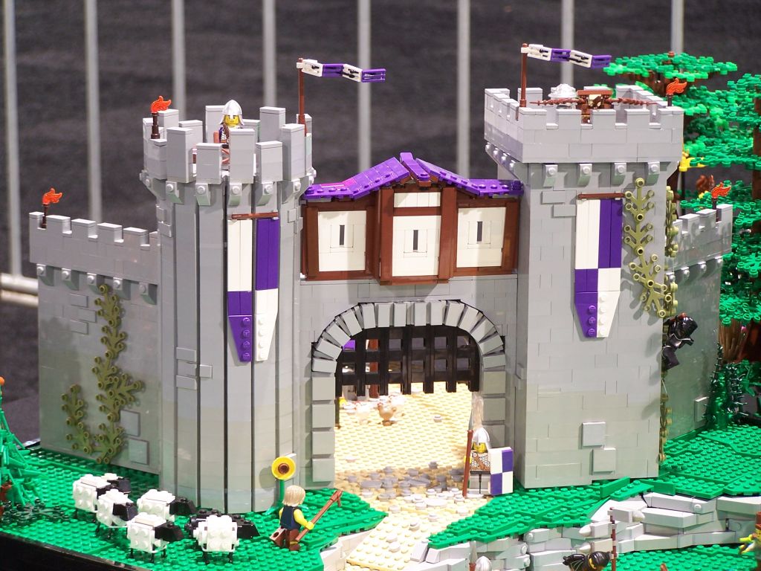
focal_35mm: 139
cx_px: 380
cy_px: 286
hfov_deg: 14.2
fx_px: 3056
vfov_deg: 10.7
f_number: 3.2
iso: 80
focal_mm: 23.1
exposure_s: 1/2
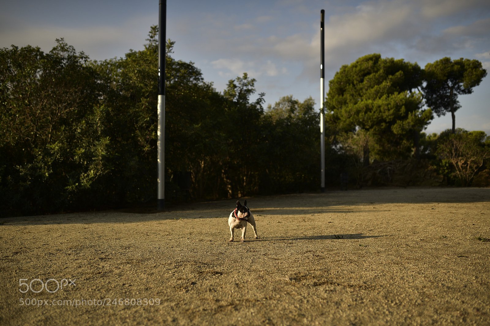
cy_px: 163
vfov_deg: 37.8
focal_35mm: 35
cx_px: 245
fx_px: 476
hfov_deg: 54.4
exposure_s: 1/4000
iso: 100
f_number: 2
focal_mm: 35
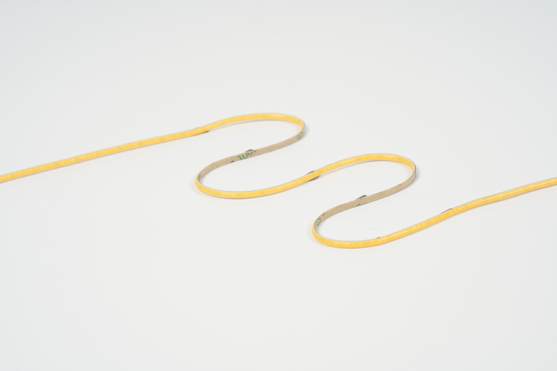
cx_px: 278
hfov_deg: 11.1
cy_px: 186
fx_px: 2862
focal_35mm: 185
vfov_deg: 7.4
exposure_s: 1/125
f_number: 14
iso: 100
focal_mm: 185
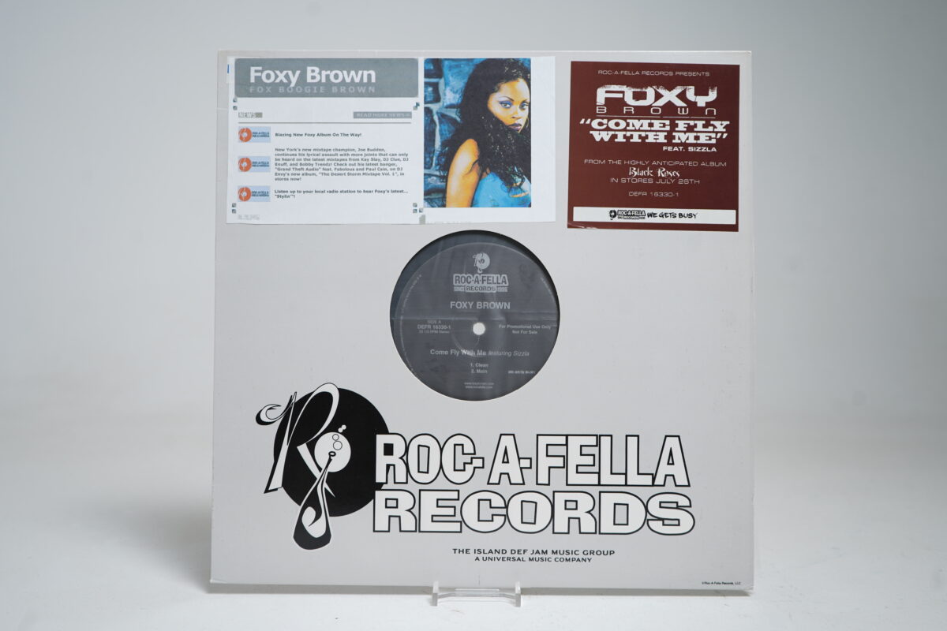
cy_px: 316
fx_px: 868
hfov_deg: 57.2
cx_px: 474
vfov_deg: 40.0
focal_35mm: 33
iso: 64
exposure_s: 1/8
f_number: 5
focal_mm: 33
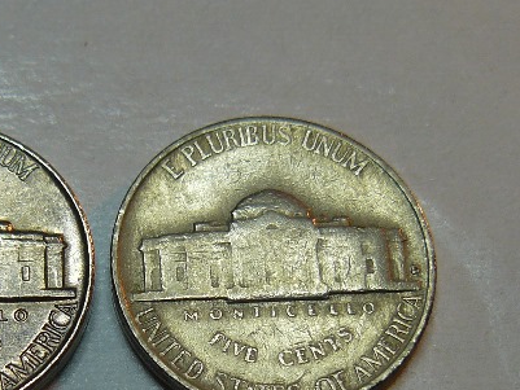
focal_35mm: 110
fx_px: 1653
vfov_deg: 13.4
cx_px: 126
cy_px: 290
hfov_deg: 17.8
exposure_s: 1/60
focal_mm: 7.7
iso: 100
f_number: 2.8
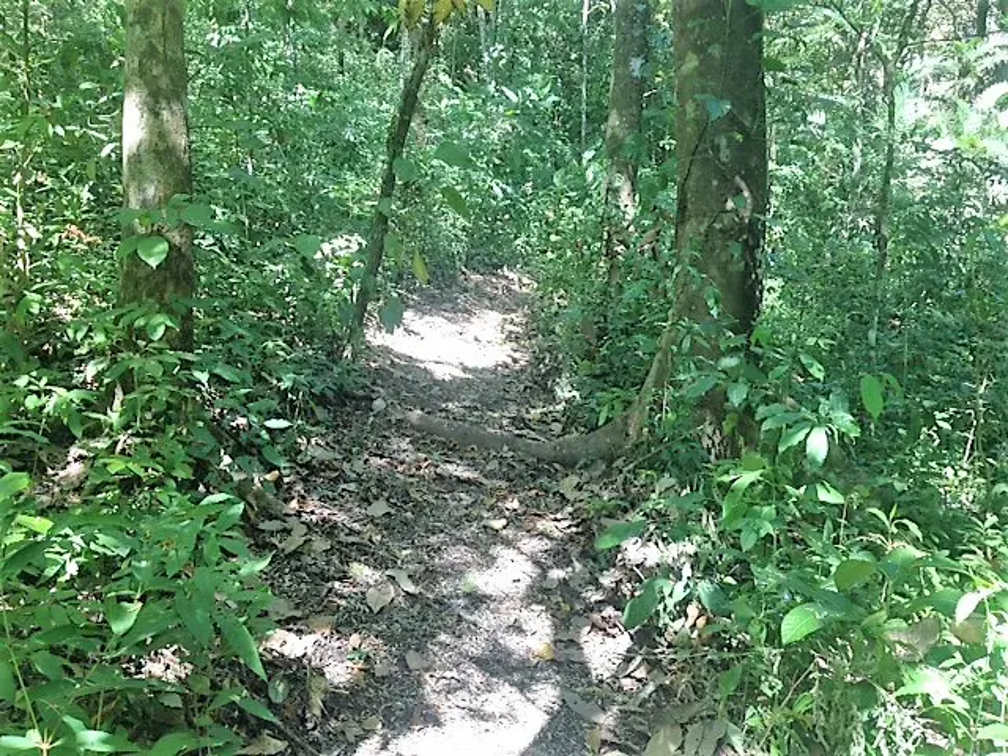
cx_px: 504
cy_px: 378
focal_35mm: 35
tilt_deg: -13.1
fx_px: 1019
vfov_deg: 40.7
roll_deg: +1.6
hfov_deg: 52.6
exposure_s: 1/60
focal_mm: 4.28
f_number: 2.4
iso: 50
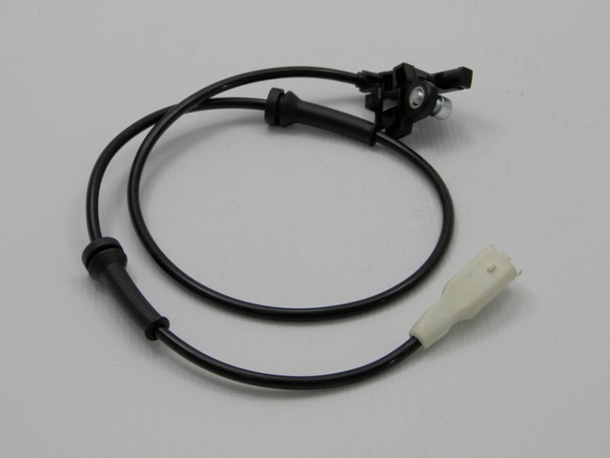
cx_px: 305
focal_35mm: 82
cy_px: 229
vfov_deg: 18.0
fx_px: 1445
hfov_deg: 23.8
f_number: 4.2
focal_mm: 14.6
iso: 125
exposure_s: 1/160
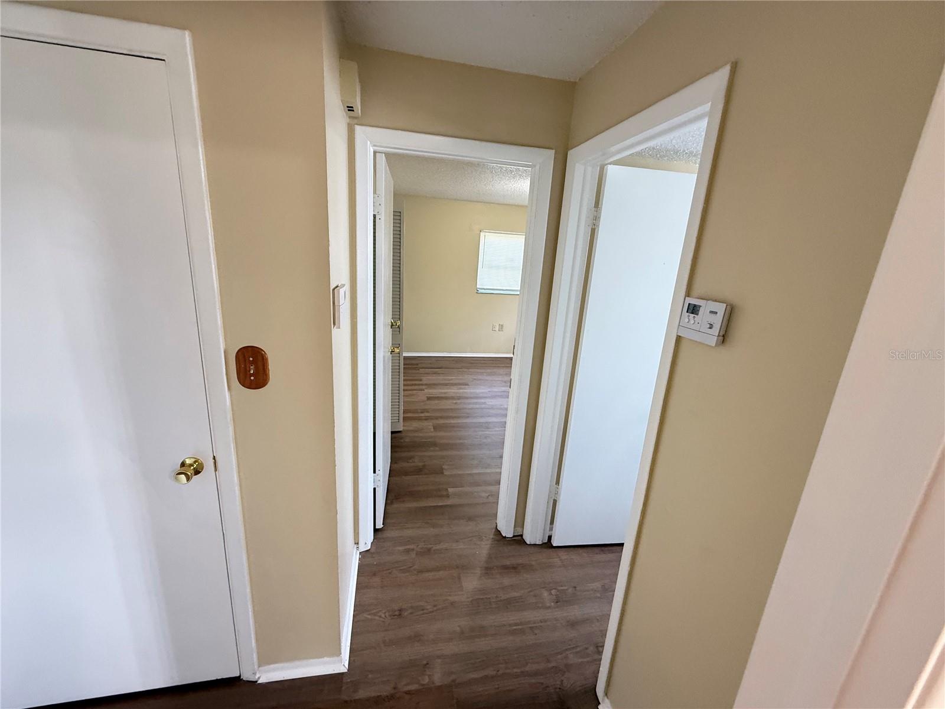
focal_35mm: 14
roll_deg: -3.7
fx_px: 382
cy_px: 354
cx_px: 472
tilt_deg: -11.3
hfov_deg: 102.1
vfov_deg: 85.7
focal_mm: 2.22
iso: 500
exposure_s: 1/60
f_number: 2.2
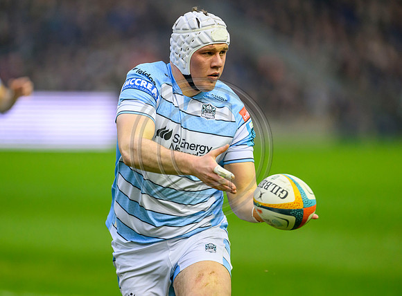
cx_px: 188
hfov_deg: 4.7
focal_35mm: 429
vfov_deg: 3.4
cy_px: 148
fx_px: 4948
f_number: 3.2
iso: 4000
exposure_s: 1/2000
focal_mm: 400
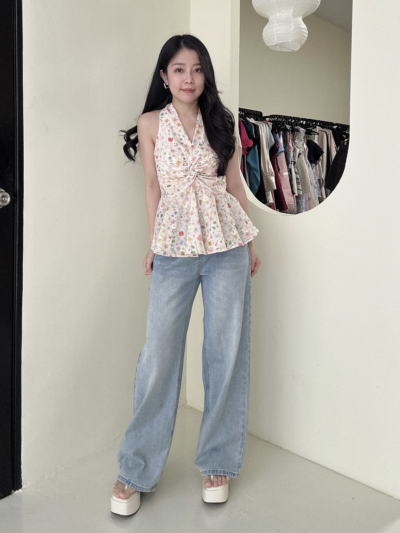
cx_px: 200
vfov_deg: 73.9
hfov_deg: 58.9
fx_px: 354
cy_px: 266
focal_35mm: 23
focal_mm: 2.69
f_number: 1.9
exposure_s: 1/60
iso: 125
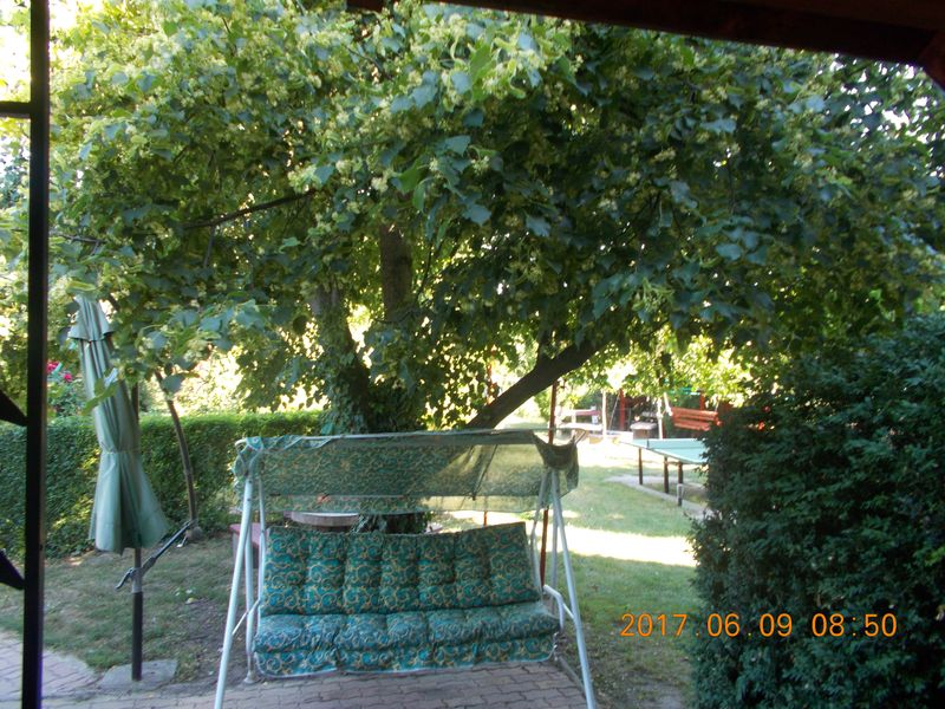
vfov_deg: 53.1
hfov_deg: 67.3
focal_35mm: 26
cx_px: 472
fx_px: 710
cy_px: 354
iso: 80
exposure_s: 1/25
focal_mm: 4.6
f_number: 3.2
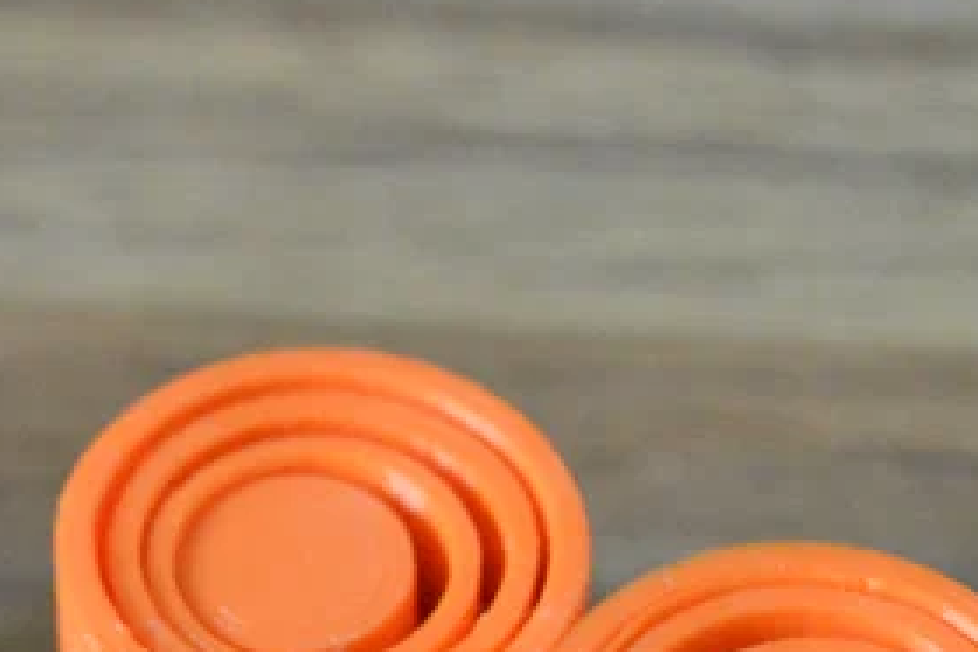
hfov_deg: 11.5
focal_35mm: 177
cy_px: 847
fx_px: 4800
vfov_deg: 7.7
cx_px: -18
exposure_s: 1/100
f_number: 4.5
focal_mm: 35
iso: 4500
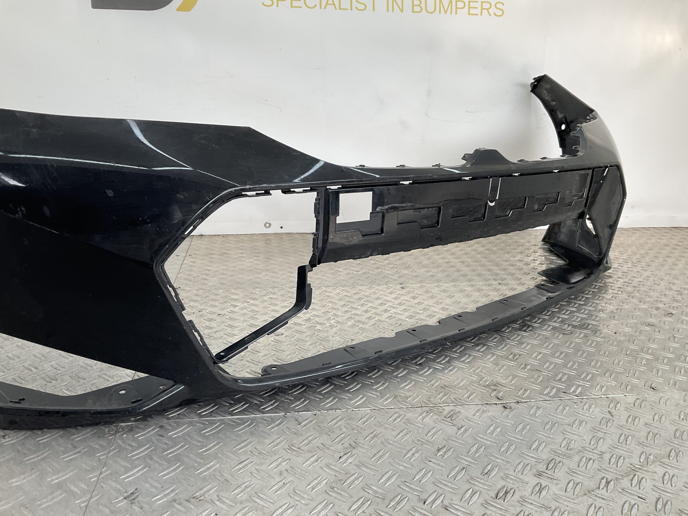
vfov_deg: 48.2
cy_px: 258
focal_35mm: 29
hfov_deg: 61.7
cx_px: 344
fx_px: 576
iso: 16
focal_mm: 3
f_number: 1.8
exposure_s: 1/249
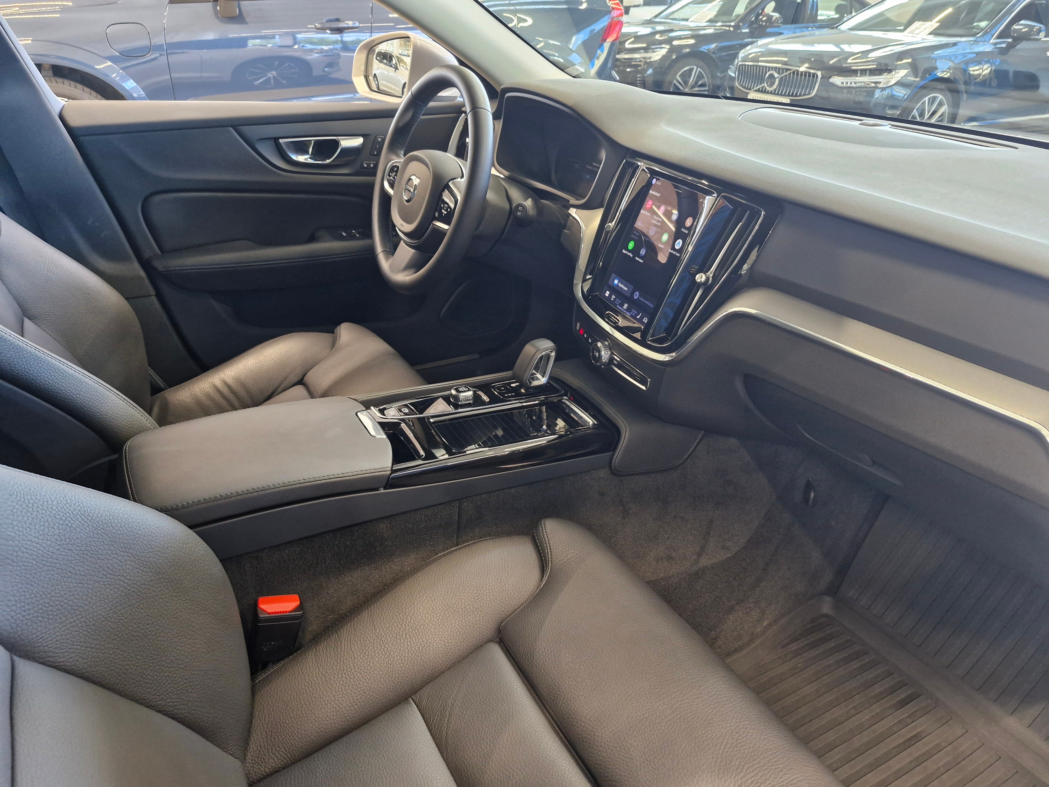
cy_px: 394
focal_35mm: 23
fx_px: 697
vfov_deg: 58.9
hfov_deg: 73.9
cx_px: 524
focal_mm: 5.54
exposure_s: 1/50
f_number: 1.8
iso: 500
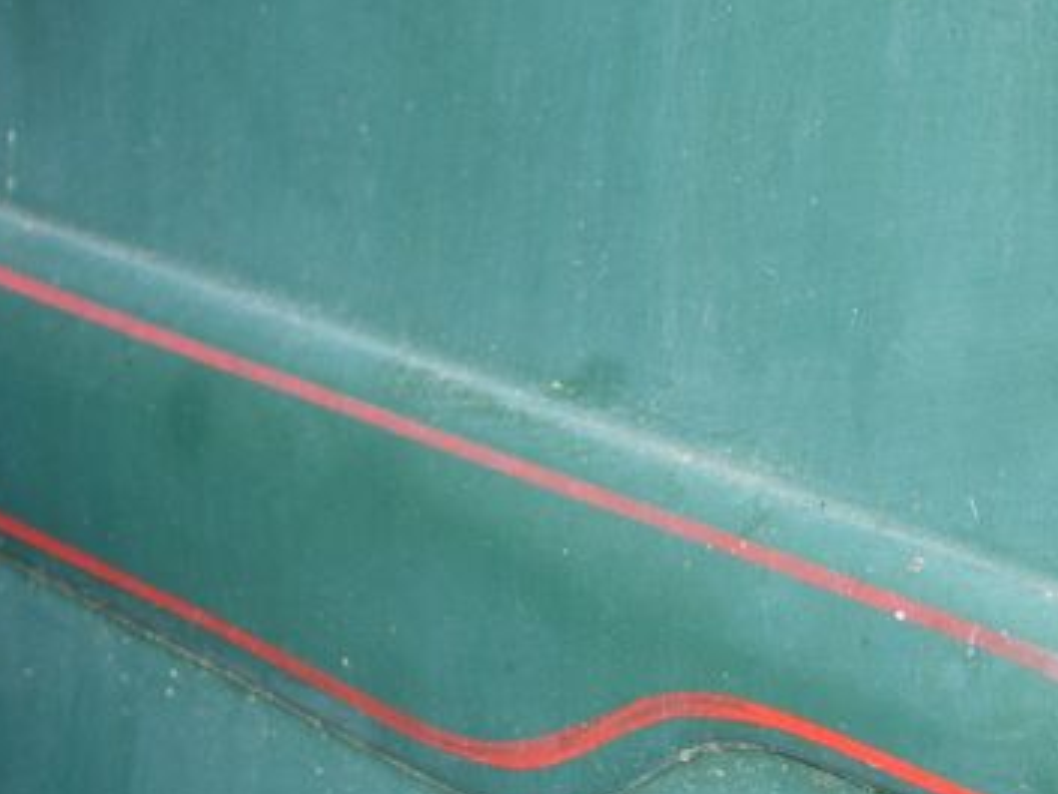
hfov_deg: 22.7
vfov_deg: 17.0
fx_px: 2629
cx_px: 396
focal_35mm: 86
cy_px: 656
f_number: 2.8
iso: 79
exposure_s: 1/64
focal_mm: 7.8
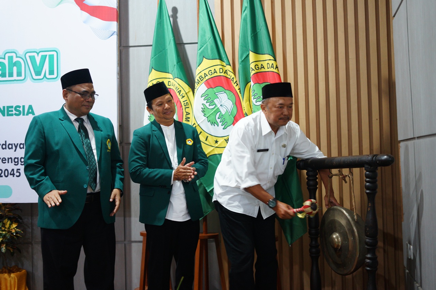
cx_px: 218
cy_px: 145
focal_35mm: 50
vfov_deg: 27.0
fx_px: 605
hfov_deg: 39.6
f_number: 1.8
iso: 1250
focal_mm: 50
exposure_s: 1/80
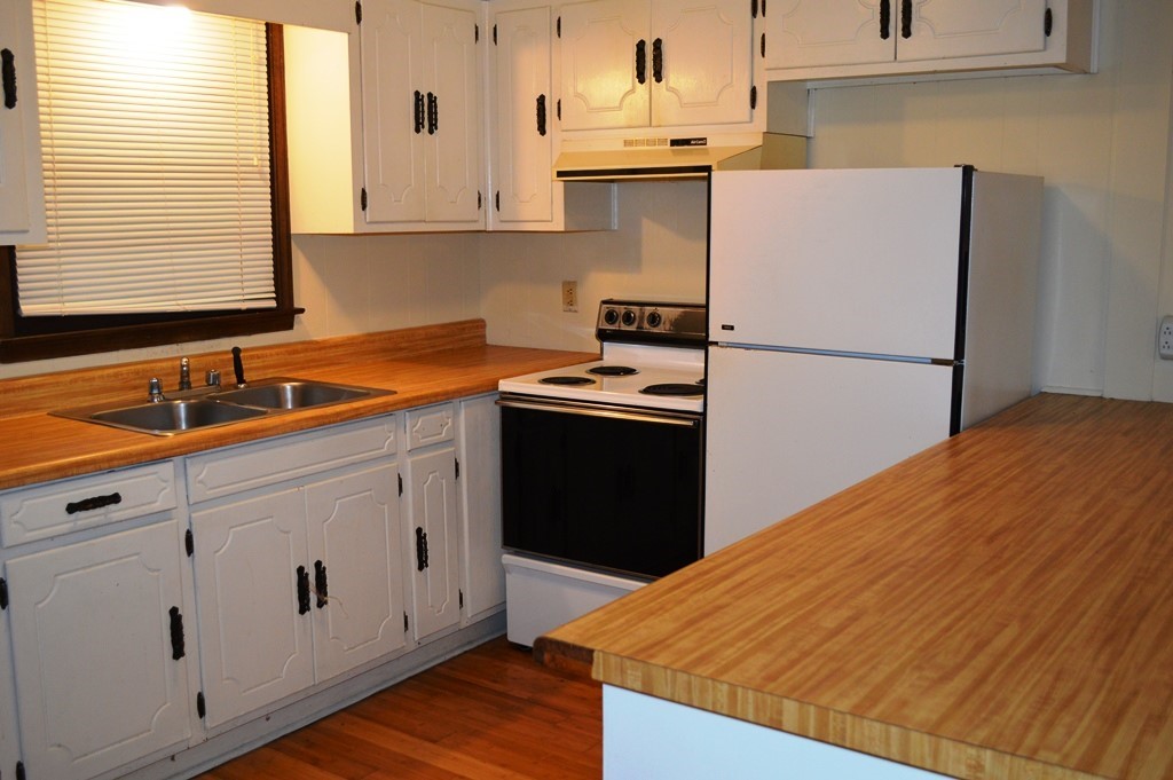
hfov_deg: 53.2
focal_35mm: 36
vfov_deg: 36.8
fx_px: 1172
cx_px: 586
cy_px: 390
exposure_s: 1/60
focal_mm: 24
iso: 720
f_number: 4
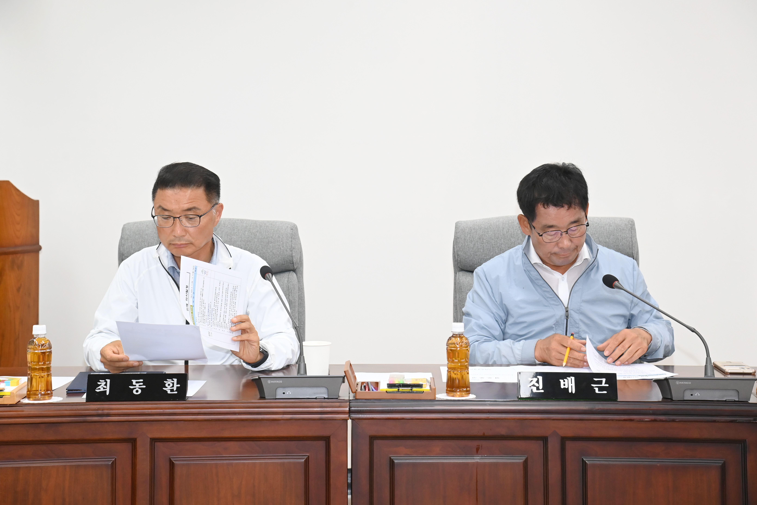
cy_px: 252
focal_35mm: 85
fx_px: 1787
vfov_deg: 16.1
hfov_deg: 23.9
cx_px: 378
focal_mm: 85
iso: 3200
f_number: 6.3
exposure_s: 1/250
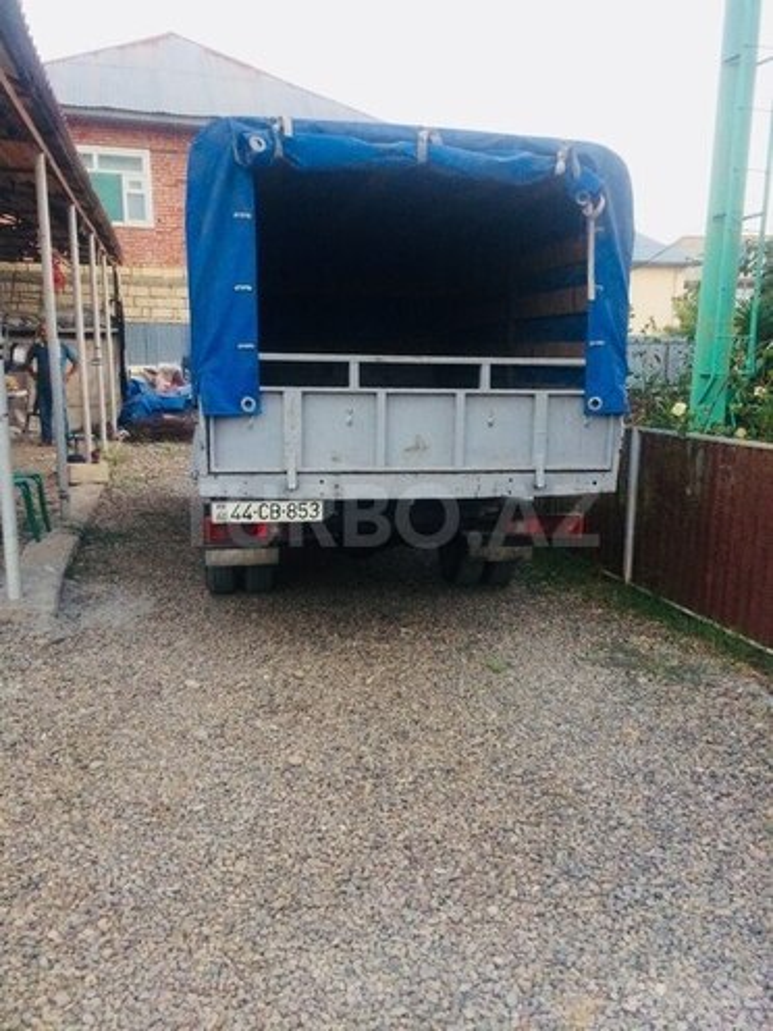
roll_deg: +0.6
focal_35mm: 29
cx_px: 386
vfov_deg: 61.7
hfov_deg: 48.2
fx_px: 863
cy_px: 516
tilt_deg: -11.5
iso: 160
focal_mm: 4.15
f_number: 2.2
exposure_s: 1/33
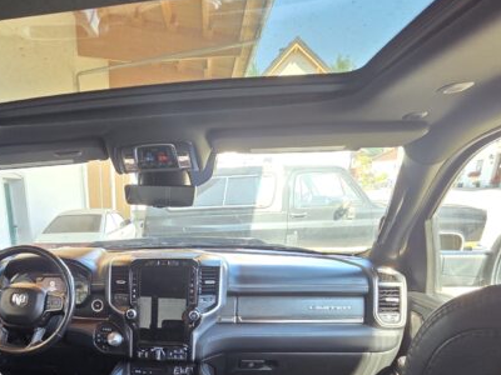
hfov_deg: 61.8
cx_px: 101
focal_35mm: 26
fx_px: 376
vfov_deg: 47.3
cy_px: 342
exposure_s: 1/50
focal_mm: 2.2
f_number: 2.2
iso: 160
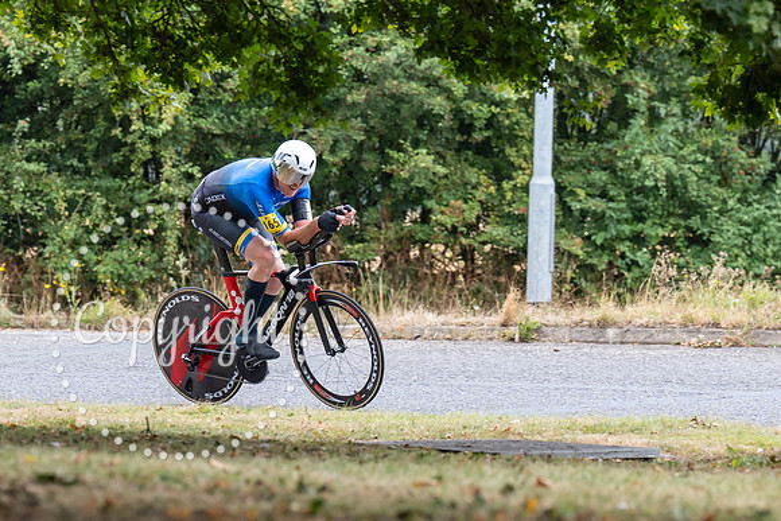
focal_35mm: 306
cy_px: 259
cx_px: 315
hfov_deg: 6.7
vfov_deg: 4.5
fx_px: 6643
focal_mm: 168
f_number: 4
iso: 1250
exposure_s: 1/1000
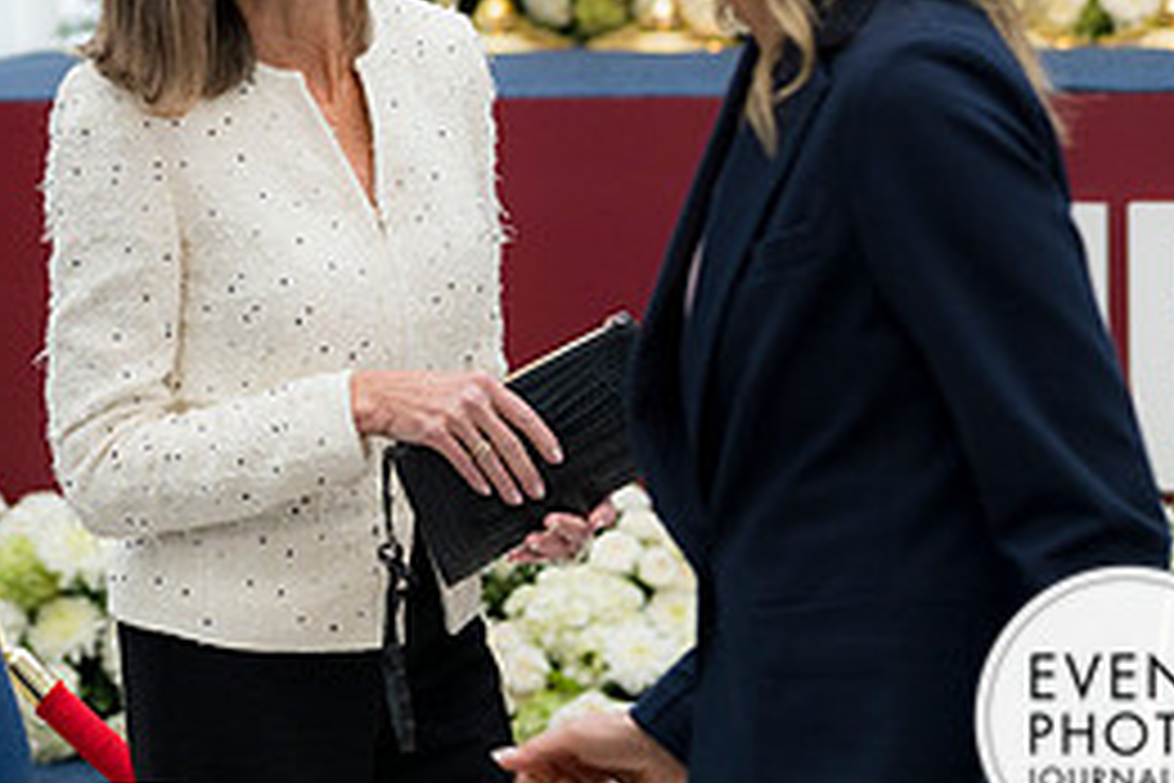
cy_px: 148
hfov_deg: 10.2
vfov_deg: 6.9
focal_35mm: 200
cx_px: 126
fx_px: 6522
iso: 250
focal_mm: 60
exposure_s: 1/200
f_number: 2.8
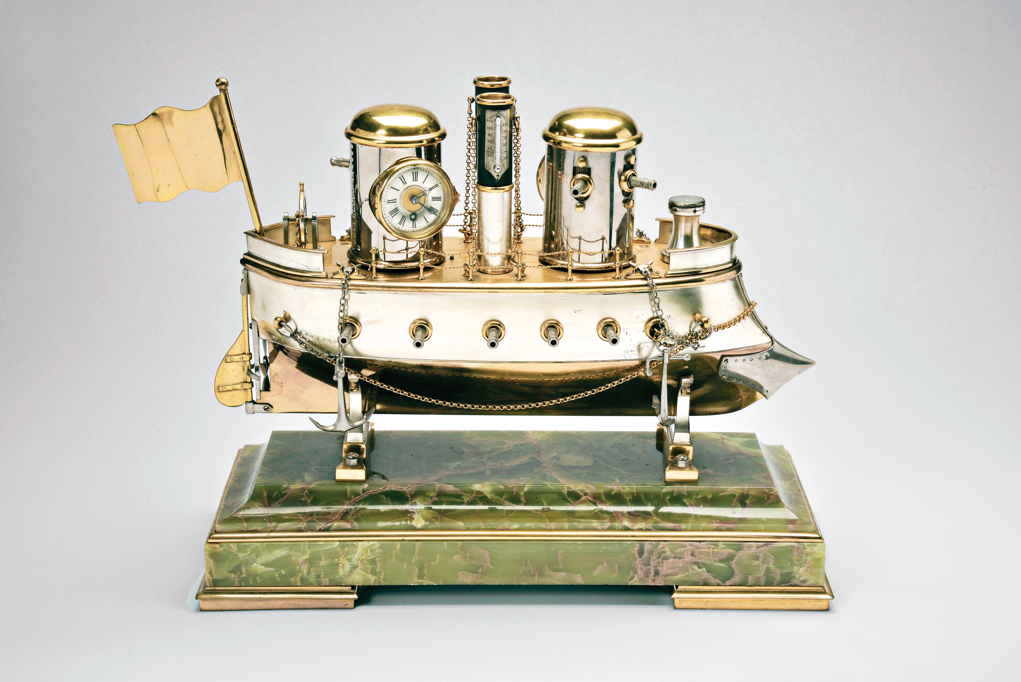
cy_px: 341
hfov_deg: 28.1
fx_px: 2043
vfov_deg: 18.9
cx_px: 510
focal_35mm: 72
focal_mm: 72
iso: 200
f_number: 22
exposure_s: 1/80
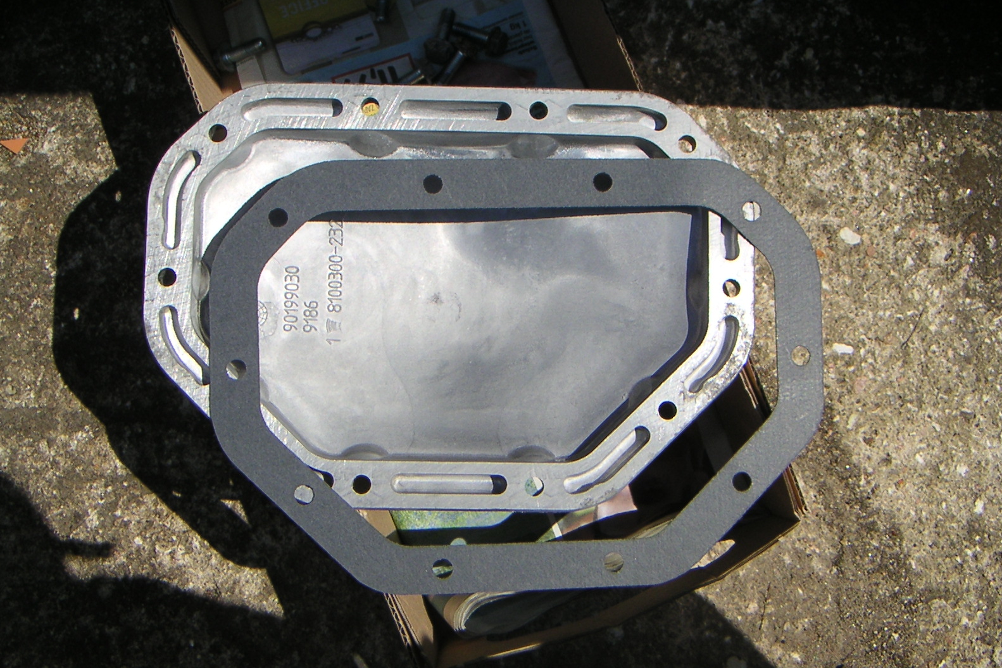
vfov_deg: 32.6
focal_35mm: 41
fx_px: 1141
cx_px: 501
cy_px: 364
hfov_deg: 47.4
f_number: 6.7
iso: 64
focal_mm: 5.1
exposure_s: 1/350
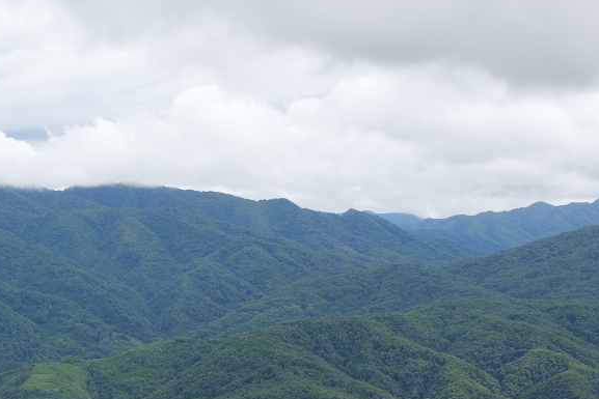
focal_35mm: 97
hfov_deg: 20.4
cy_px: 345
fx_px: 1614
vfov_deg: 14.0
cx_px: 20
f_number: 9
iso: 100
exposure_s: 1/100
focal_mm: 35
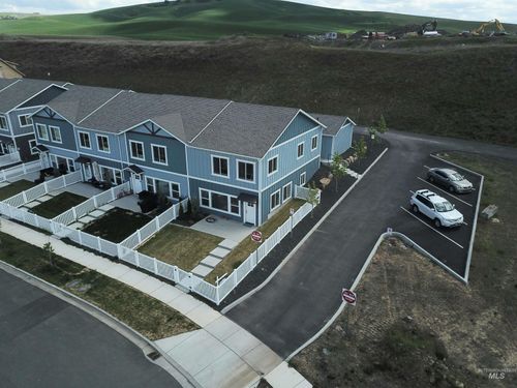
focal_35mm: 26
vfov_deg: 53.1
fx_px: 388
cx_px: 258
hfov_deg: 67.3
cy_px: 194
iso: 100
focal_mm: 4.73
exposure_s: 1/1667
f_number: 2.2
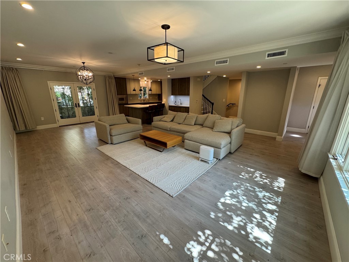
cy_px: 131
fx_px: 141
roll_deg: +0.2
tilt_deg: -15.0
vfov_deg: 85.7
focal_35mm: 14
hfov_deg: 102.1
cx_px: 174
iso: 200
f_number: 2.2
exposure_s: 1/120
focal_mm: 2.22
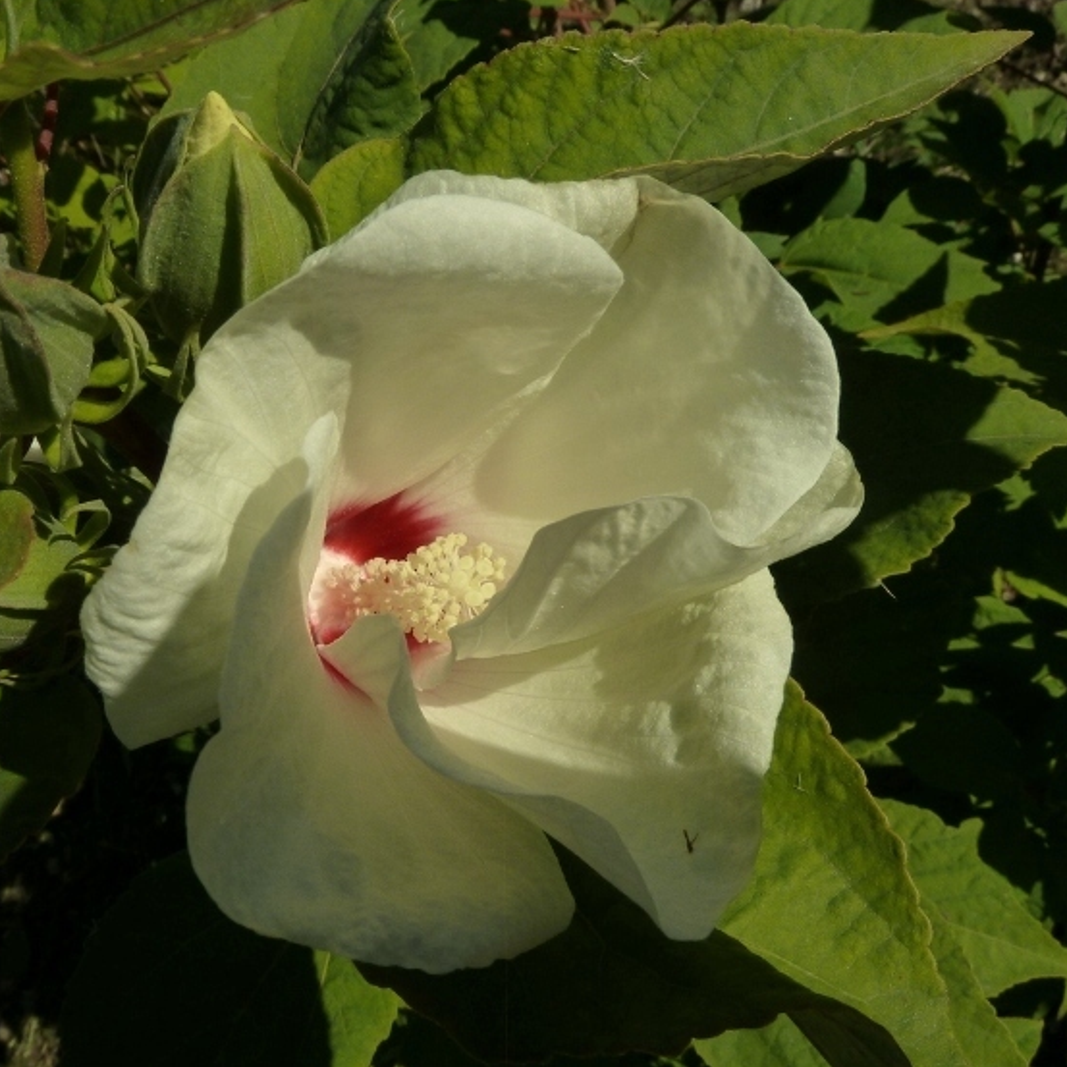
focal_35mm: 30
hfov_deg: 53.7
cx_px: 440
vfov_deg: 54.0
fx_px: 1046
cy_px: 526
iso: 125
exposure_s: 1/1000
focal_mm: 4.1
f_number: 5.6
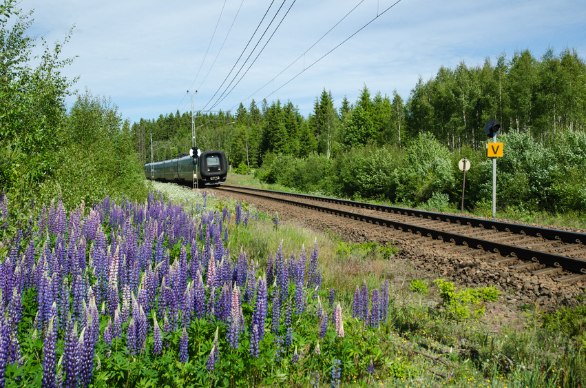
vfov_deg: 31.7
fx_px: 682
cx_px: 293
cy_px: 194
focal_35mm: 42
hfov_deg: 46.5
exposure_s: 1/250
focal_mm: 28
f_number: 8
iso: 100
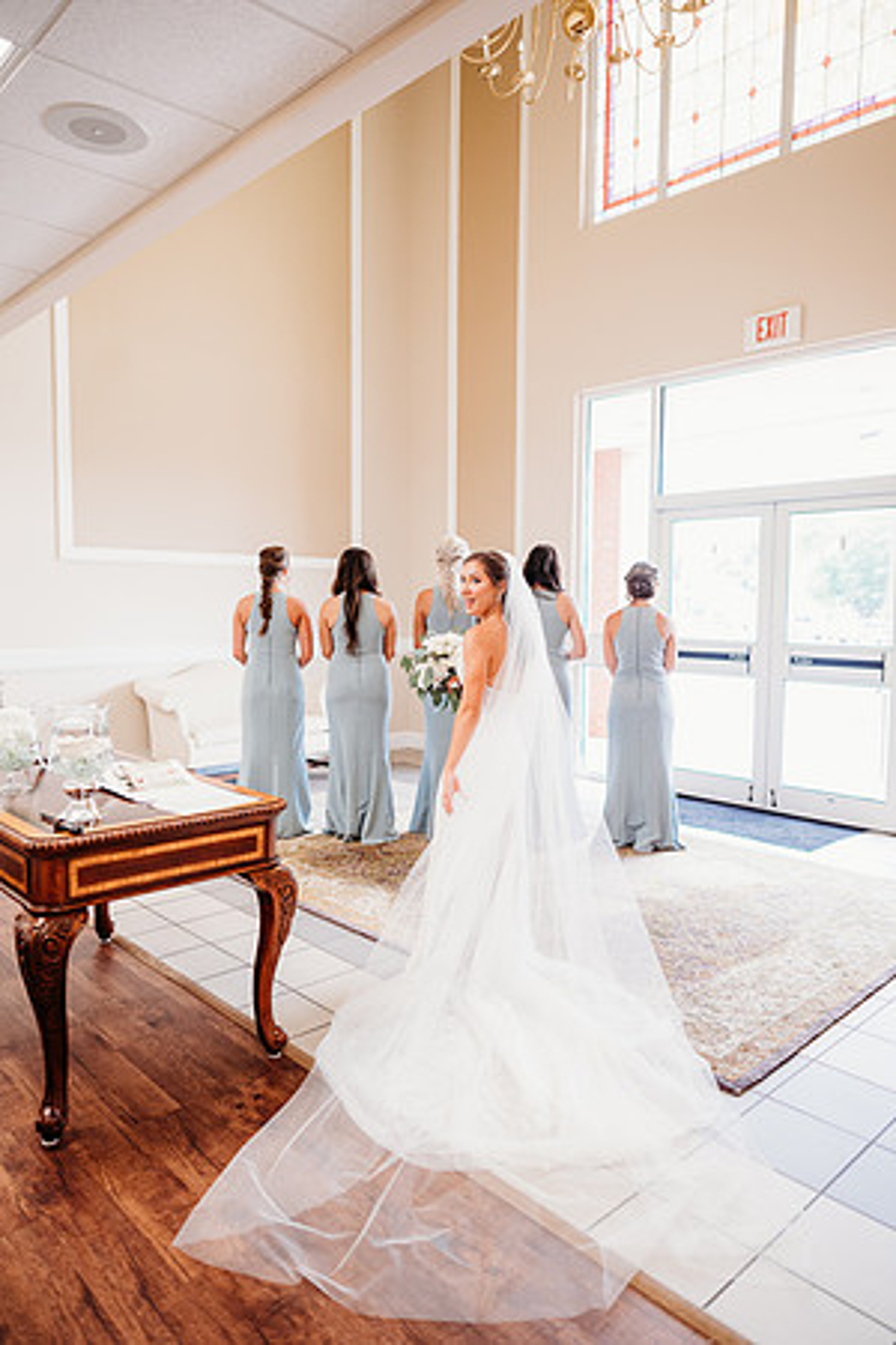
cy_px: 672
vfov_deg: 73.7
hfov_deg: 53.1
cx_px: 448
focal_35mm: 24
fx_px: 896
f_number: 2.5
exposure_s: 1/160
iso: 640
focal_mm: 24
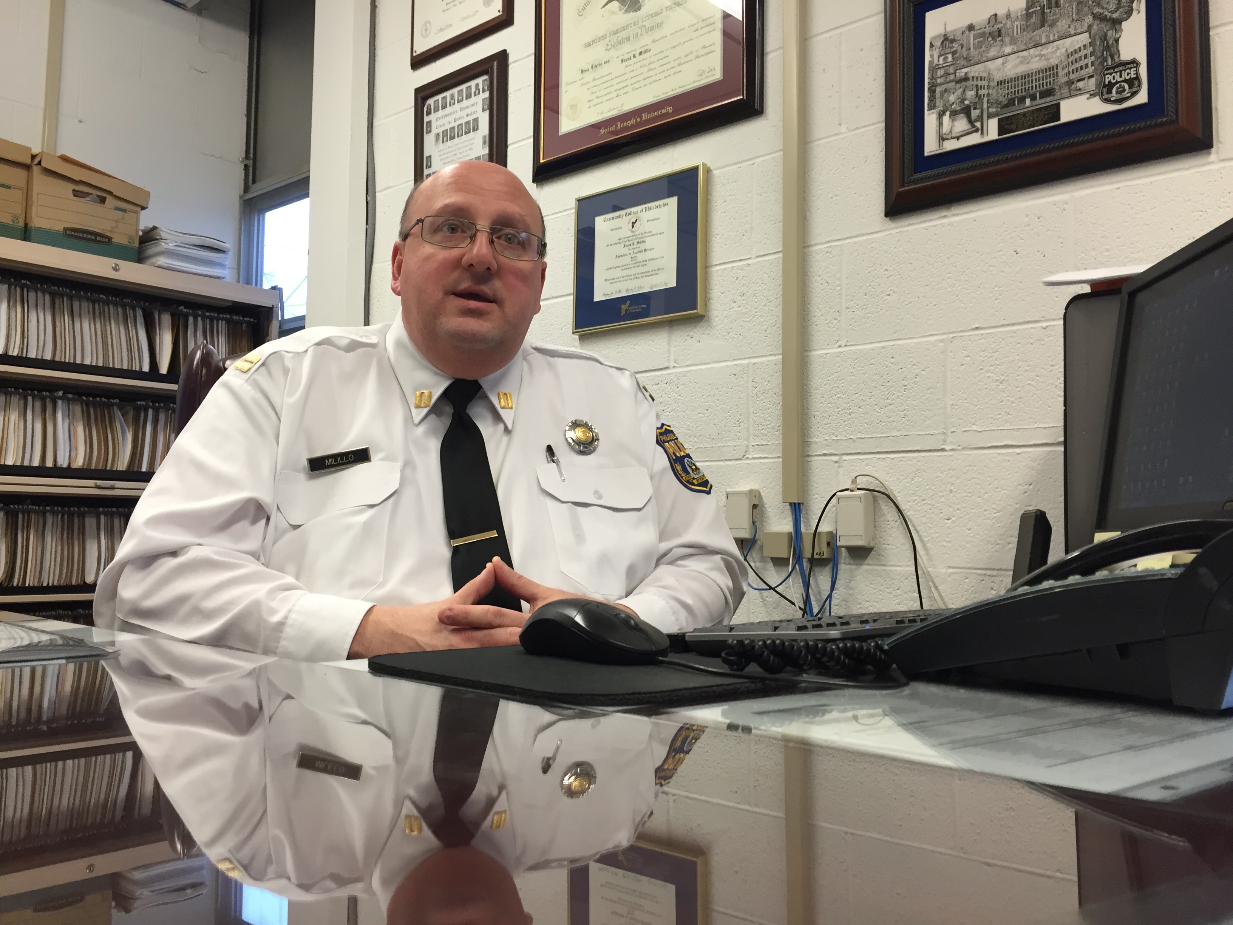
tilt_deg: +4.4
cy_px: 462
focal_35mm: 29
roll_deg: -0.2
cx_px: 616
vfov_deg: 48.2
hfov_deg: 61.7
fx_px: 1033
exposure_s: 1/30
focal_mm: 4.15
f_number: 2.2
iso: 80
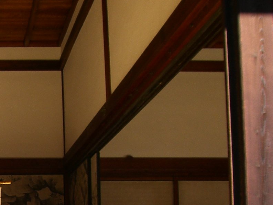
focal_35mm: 98
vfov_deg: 14.6
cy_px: 243
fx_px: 773
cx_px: -55
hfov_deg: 18.9
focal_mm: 6.2
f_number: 4.3
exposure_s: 1/125
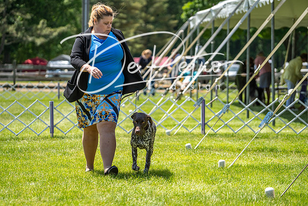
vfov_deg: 9.2
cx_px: 154
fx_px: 1275
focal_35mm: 149
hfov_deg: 13.8
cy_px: 103
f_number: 4
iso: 640
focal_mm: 149
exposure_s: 1/3200
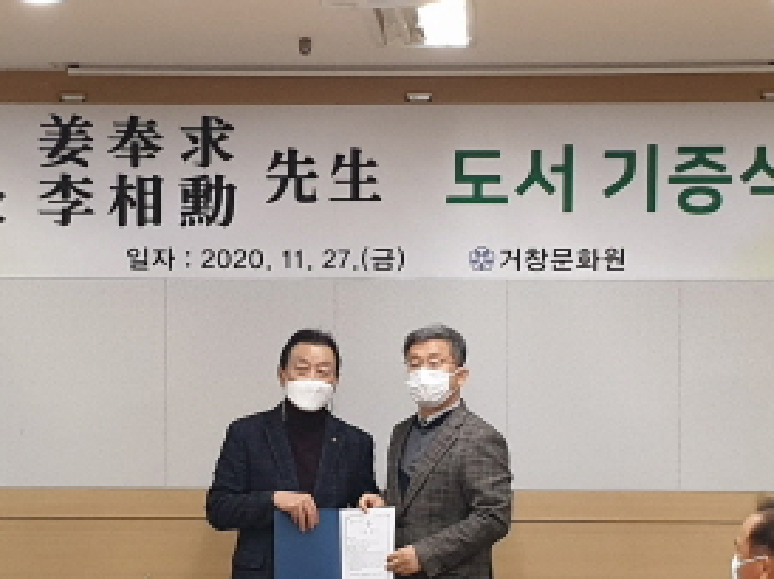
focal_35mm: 52
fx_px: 1162
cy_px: 441
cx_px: 352
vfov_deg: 27.6
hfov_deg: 36.8
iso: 250
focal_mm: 4.3
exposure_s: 1/60
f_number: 2.4
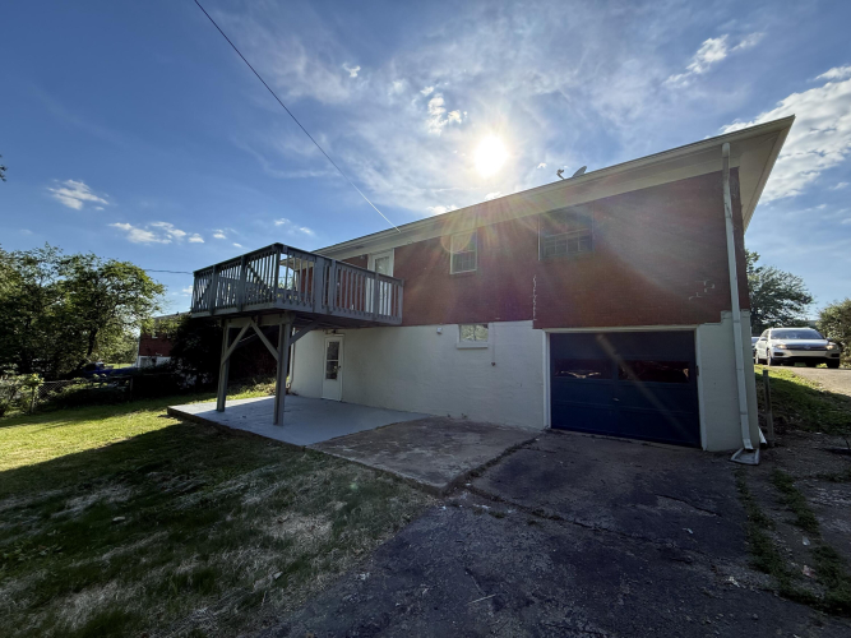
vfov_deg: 85.7
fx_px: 344
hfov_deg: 102.1
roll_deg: -1.3
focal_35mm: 14
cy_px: 319
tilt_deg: +8.3
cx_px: 426
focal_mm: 2.22
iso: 64
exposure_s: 1/1613
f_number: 2.2
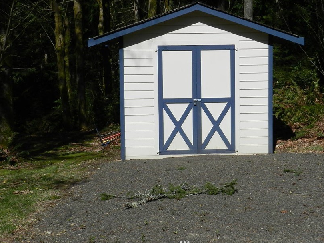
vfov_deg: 21.9
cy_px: 107
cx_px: 200
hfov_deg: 28.9
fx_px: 627
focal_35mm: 67
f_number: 6.3
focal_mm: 9.4
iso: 160
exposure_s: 1/800
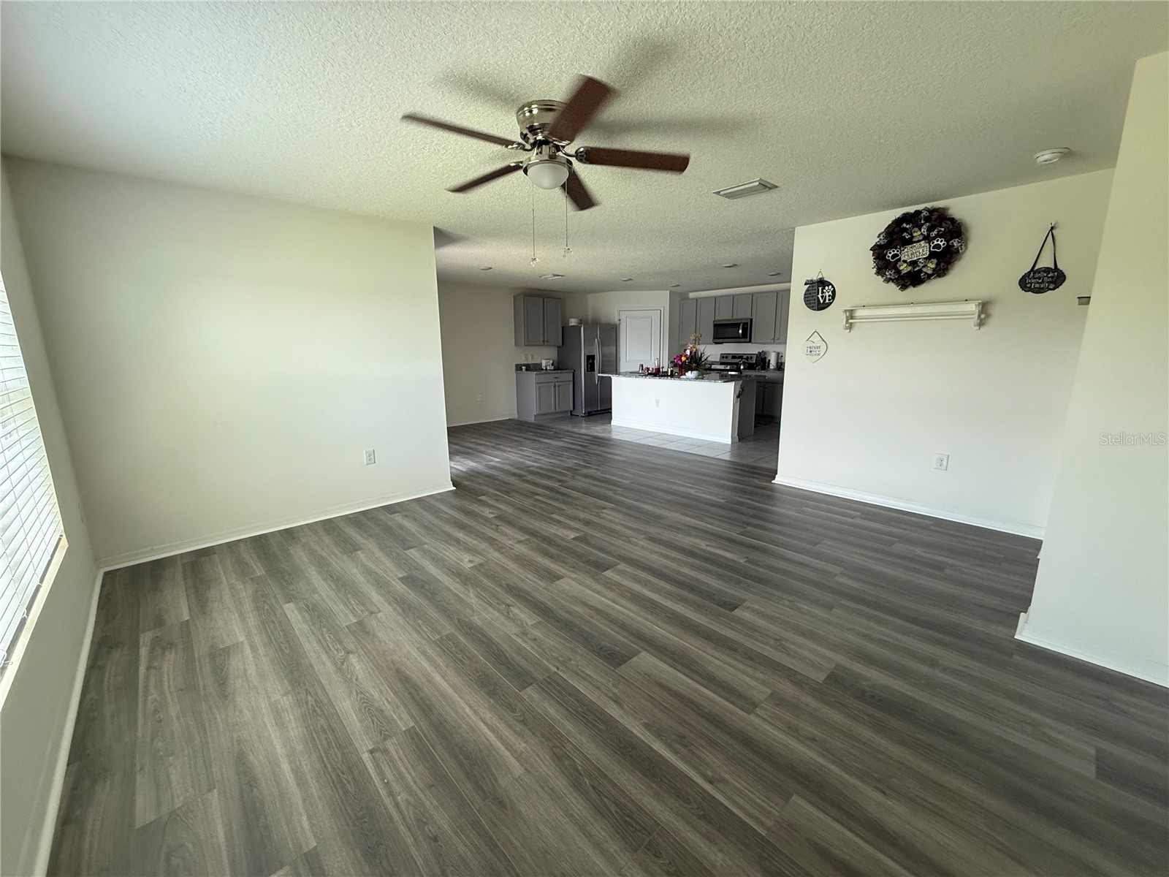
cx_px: 584
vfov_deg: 85.7
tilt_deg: -10.3
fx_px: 473
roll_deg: +1.0
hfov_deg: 102.1
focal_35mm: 14
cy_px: 438
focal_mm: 2.22
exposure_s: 1/99
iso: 200
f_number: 2.2
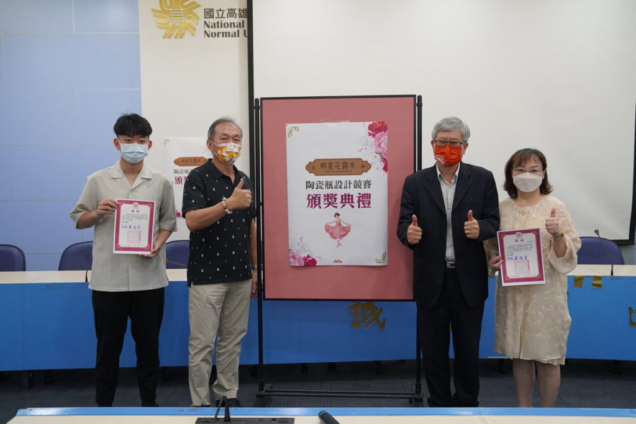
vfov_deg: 42.3
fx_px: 548
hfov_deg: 60.3
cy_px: 212
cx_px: 318
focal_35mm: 31
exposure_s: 1/160
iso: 2000
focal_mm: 31
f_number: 4
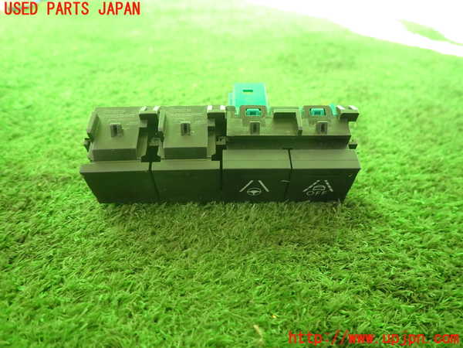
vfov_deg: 54.9
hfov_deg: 69.4
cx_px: 232
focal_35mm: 25
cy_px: 174
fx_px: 334
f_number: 2
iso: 200
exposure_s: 1/60
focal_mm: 4.5
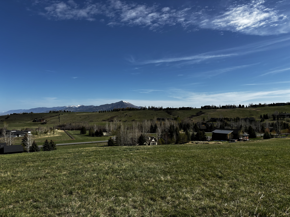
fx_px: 218
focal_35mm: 26
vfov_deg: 53.1
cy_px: 108
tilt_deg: +1.1
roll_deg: -0.2
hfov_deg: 67.3
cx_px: 145
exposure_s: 1/3788
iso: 50
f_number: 1.6
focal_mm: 5.96
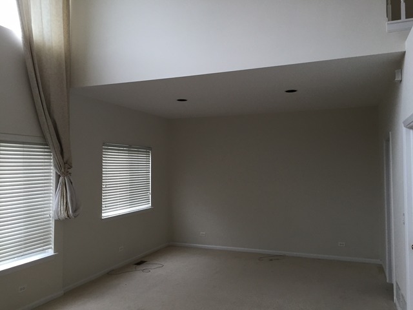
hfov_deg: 61.7
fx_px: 346
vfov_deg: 48.2
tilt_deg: +2.7
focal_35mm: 29
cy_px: 155
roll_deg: +0.1
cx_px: 206
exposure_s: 1/30
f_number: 2.2
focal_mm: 4.15
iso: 50
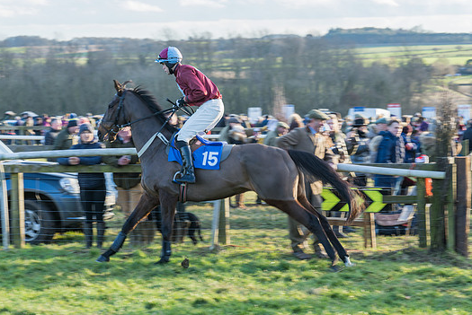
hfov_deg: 13.5
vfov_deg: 9.0
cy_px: 166
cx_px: 215
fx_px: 1994
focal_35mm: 152
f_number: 5.6
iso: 200
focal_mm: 120
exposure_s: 1/125
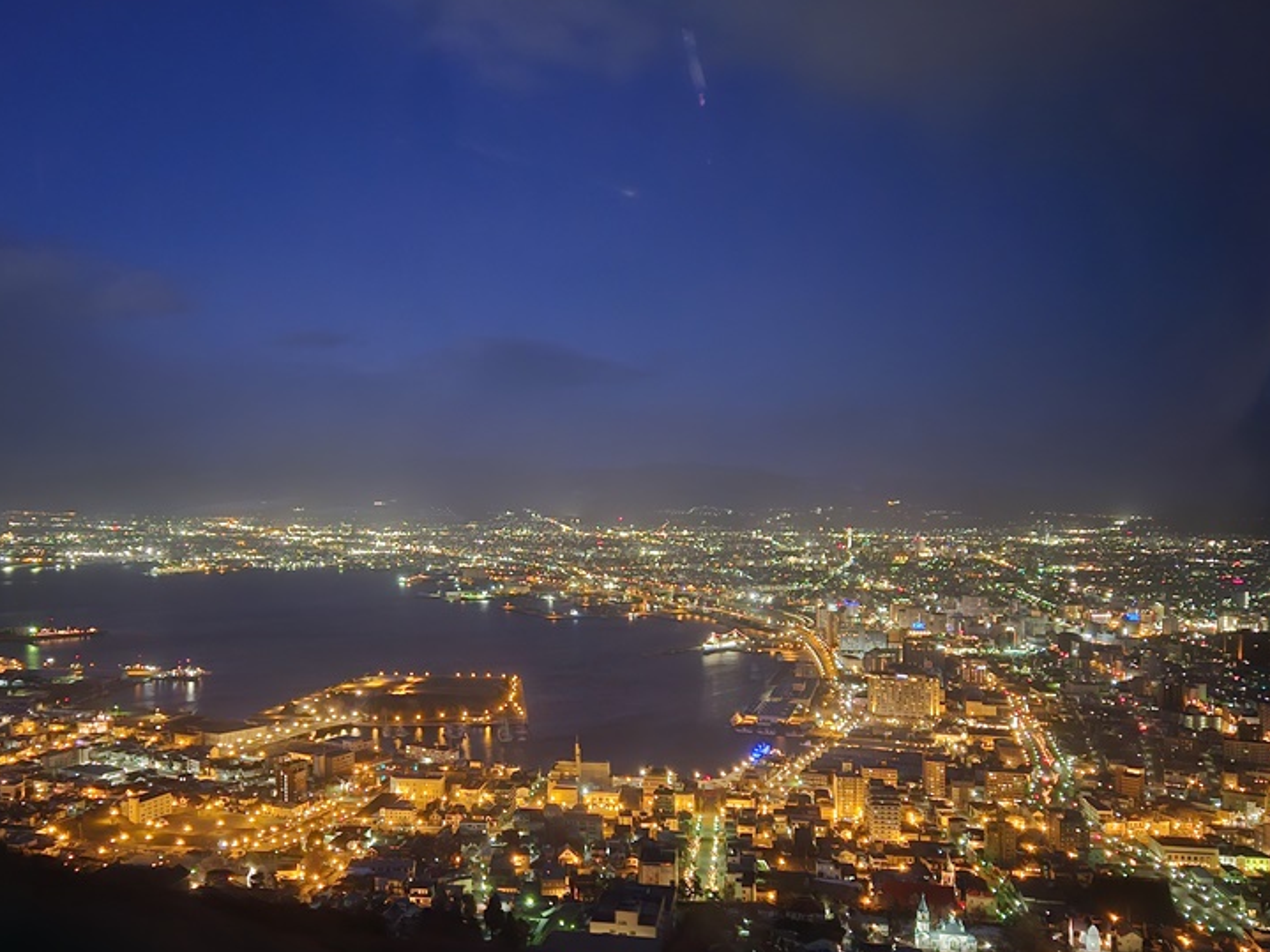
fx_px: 1174
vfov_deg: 44.1
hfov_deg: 56.5
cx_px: 533
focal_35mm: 32
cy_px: 530
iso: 1600
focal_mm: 5.4
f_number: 1.8
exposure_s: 1/9.99
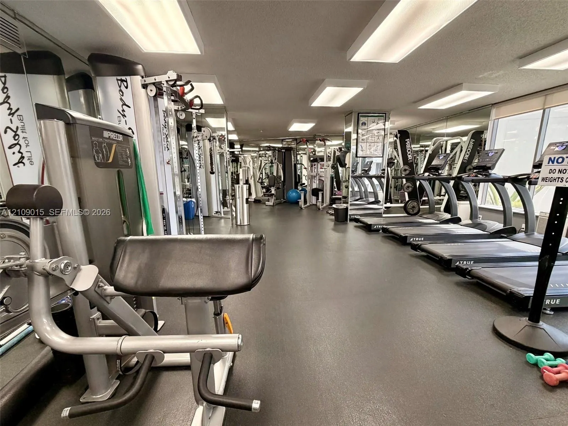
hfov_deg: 102.1
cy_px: 213
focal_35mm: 14
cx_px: 284
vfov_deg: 85.7
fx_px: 230
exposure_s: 1/60
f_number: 2.2
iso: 250
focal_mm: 2.22
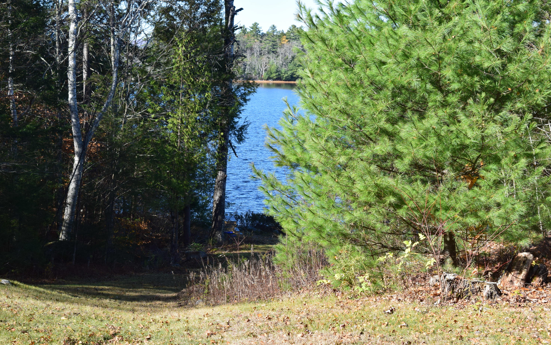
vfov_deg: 20.0
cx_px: 274
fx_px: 976
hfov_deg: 31.5
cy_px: 182
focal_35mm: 65
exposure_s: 1/400
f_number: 11
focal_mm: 42
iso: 400
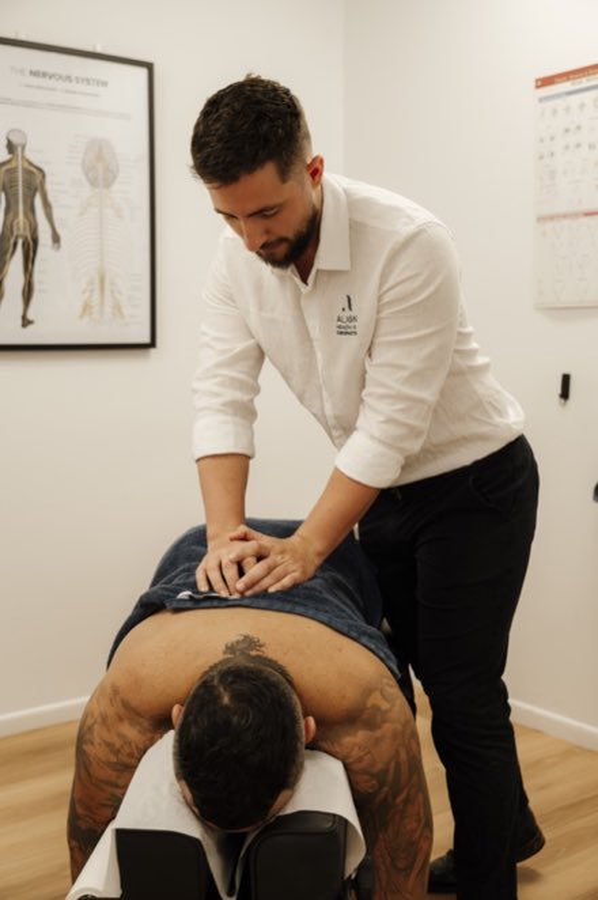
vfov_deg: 46.4
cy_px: 450
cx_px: 299
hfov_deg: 31.8
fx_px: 1049
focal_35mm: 42
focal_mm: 42
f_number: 3.5
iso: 640
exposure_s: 1/125
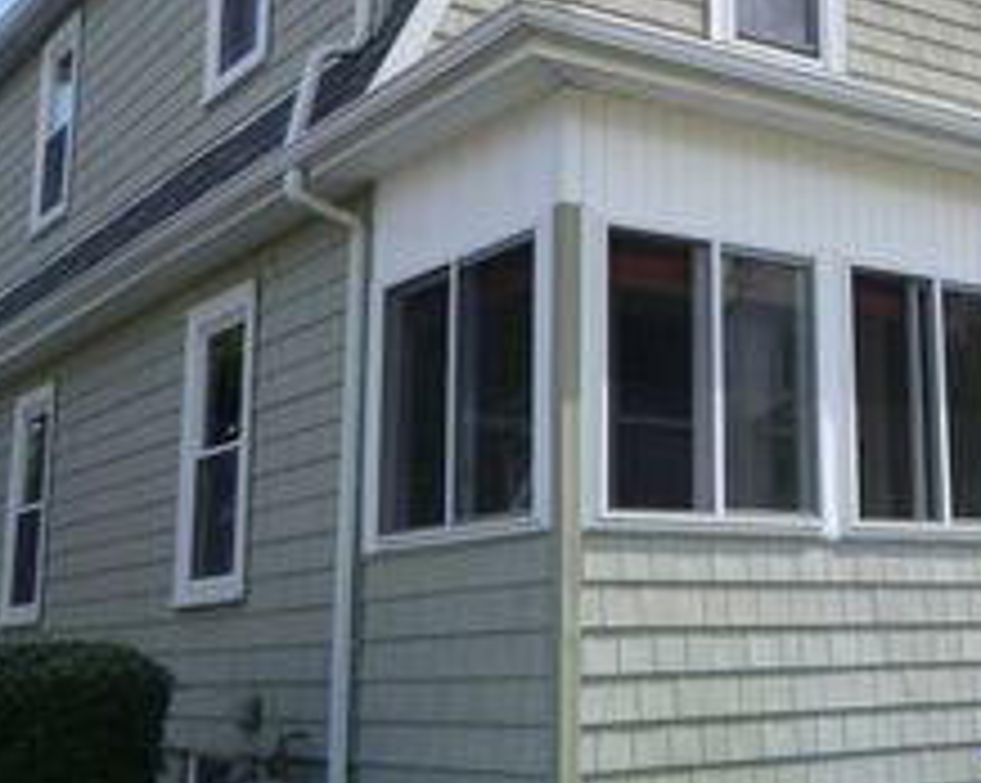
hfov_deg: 32.1
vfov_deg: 27.0
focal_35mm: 56
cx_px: 873
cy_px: 295
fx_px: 1624
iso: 100
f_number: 3.9
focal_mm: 4.5
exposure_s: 1/250
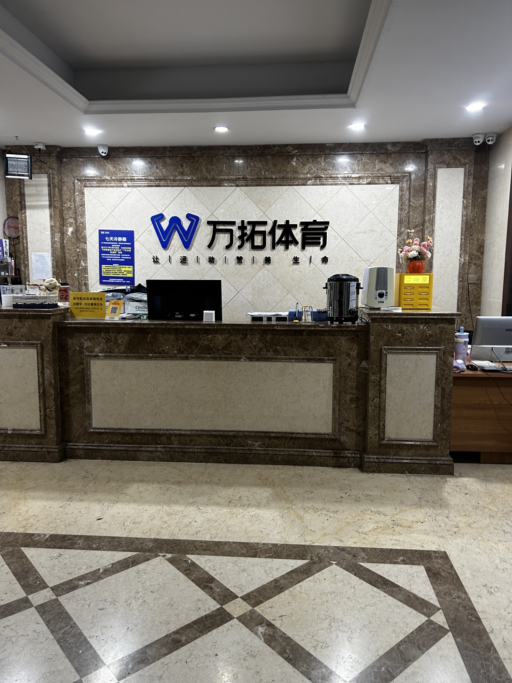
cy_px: 342
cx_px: 256
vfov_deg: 67.3
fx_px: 513
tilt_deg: -6.8
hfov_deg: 53.1
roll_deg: -0.3
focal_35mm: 26
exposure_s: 1/50
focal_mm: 5.7
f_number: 1.5
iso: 125
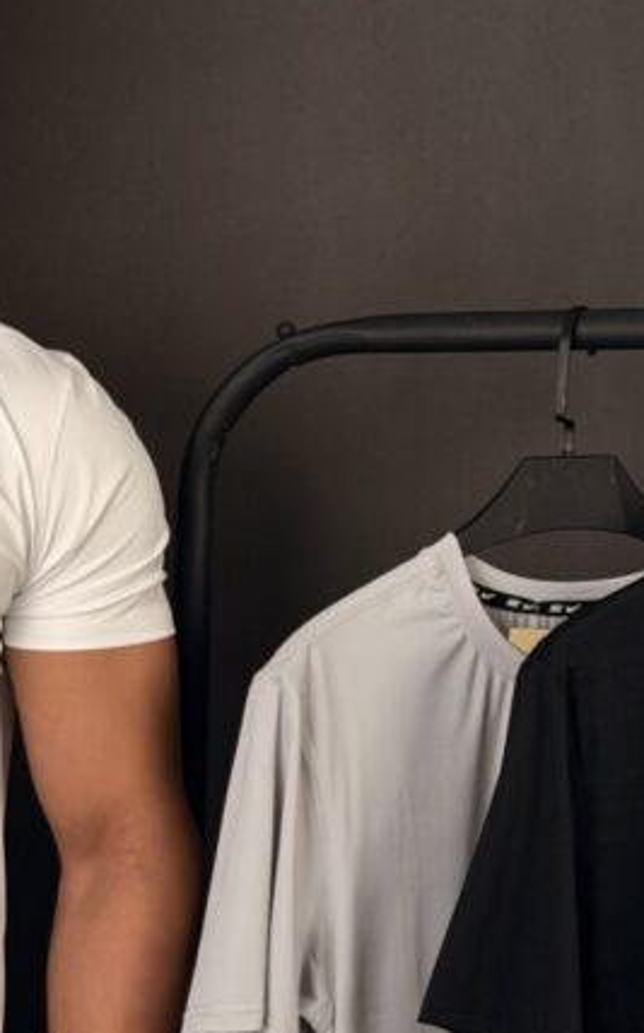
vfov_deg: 18.6
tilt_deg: -8.3
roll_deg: +0.3
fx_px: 3121
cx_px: -72
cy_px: 824
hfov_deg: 11.6
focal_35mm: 111
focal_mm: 6.76
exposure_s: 1/496
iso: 64
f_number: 1.78
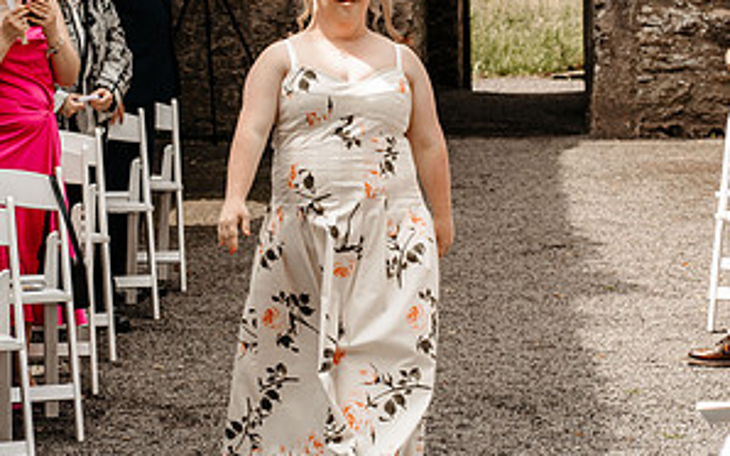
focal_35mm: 131
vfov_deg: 9.9
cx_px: 365
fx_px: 2605
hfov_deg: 16.0
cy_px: 47
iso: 500
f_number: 9
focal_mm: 85
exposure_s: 1/320
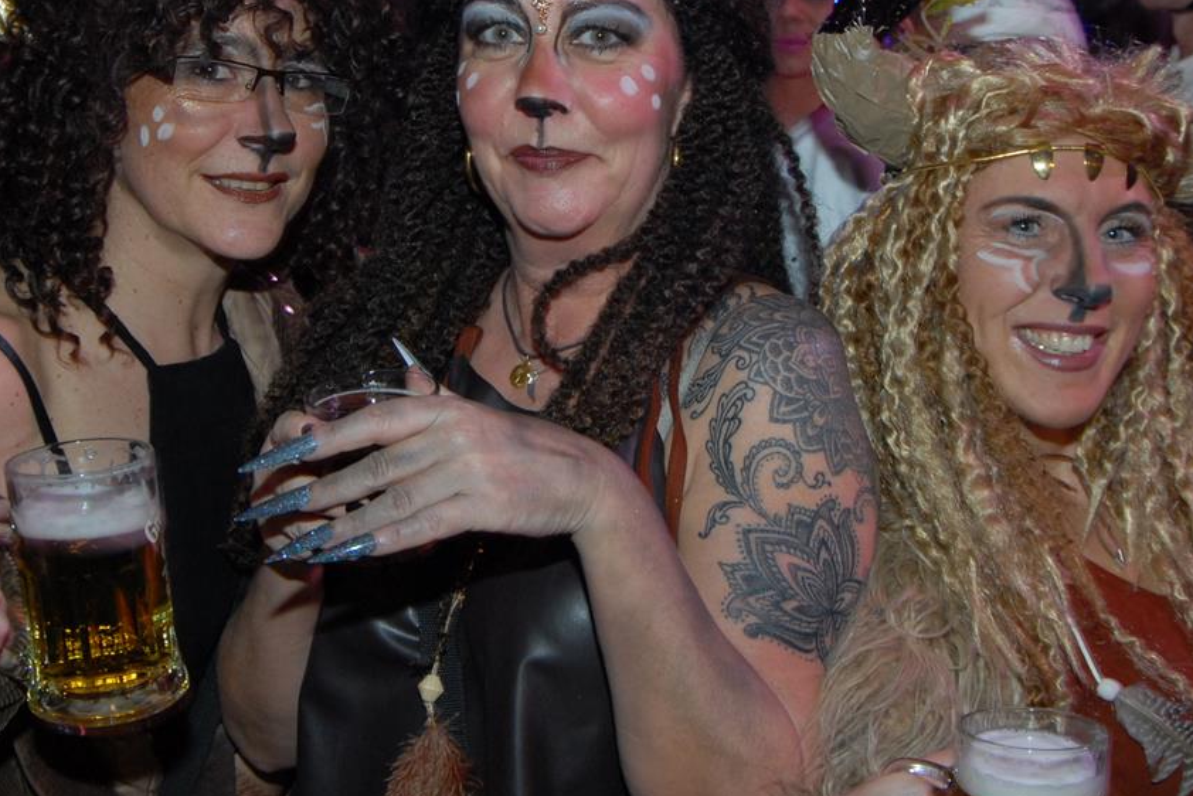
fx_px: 1624
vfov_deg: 27.5
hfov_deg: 40.3
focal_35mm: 49
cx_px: 579
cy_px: 350
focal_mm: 24
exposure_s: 1/6
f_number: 5.6
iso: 400
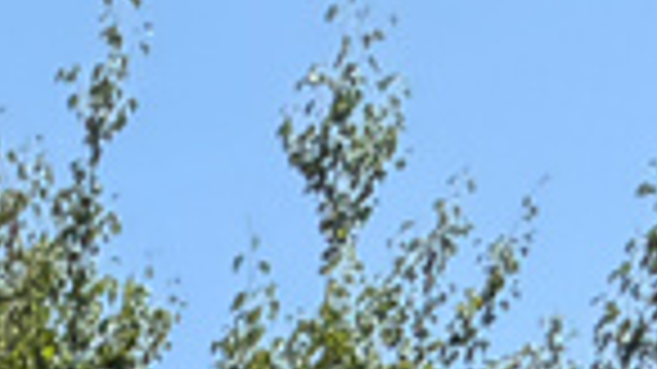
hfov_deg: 14.7
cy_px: 1647
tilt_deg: -1.3
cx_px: -814
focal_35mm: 107
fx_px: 1863
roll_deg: -0.4
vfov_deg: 7.0
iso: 40
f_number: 2.2
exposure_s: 1/770
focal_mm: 2.22
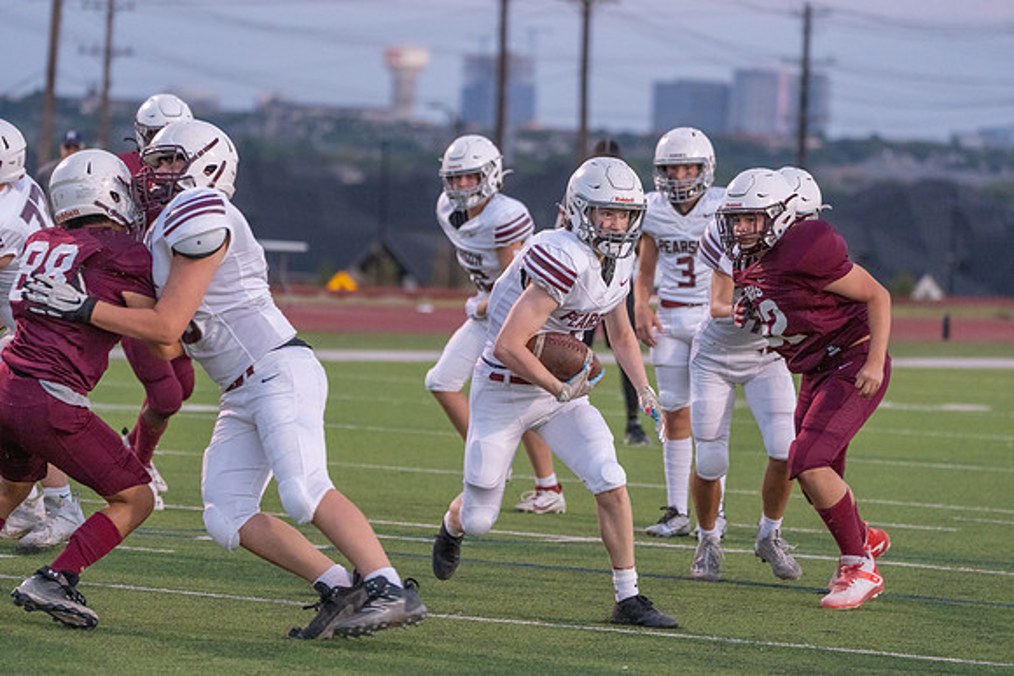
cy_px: 338
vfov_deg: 6.1
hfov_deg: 9.1
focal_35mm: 226
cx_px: 507
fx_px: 6367
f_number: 5.6
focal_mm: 226
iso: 6400
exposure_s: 1/1000
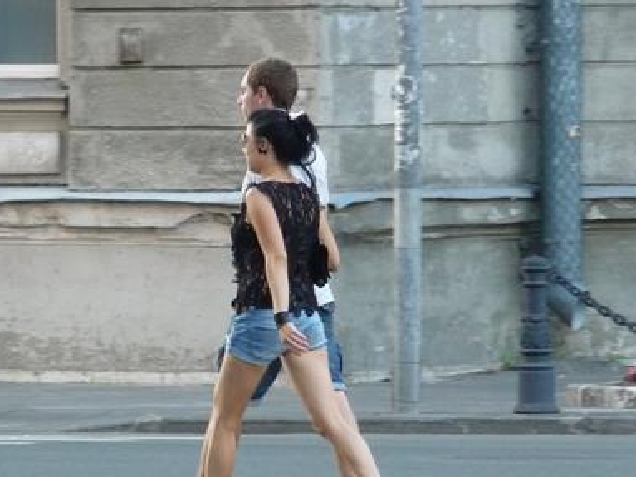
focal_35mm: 527
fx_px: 9680
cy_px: 371
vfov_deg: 2.8
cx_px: 168
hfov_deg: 3.8
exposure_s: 1/80
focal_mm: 47
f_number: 4.9
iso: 400
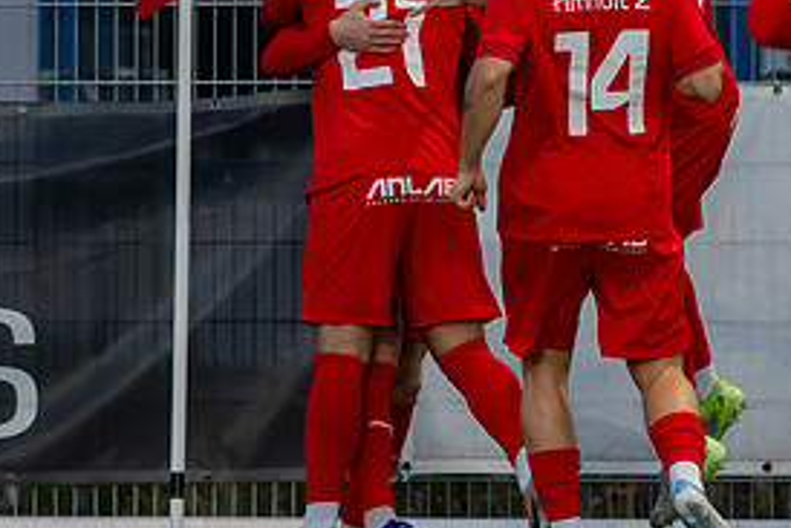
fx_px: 29655
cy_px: 163
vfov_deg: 1.0
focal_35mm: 1349
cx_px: 540
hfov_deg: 1.5
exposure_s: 1/1000
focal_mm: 300
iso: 8000
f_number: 3.2
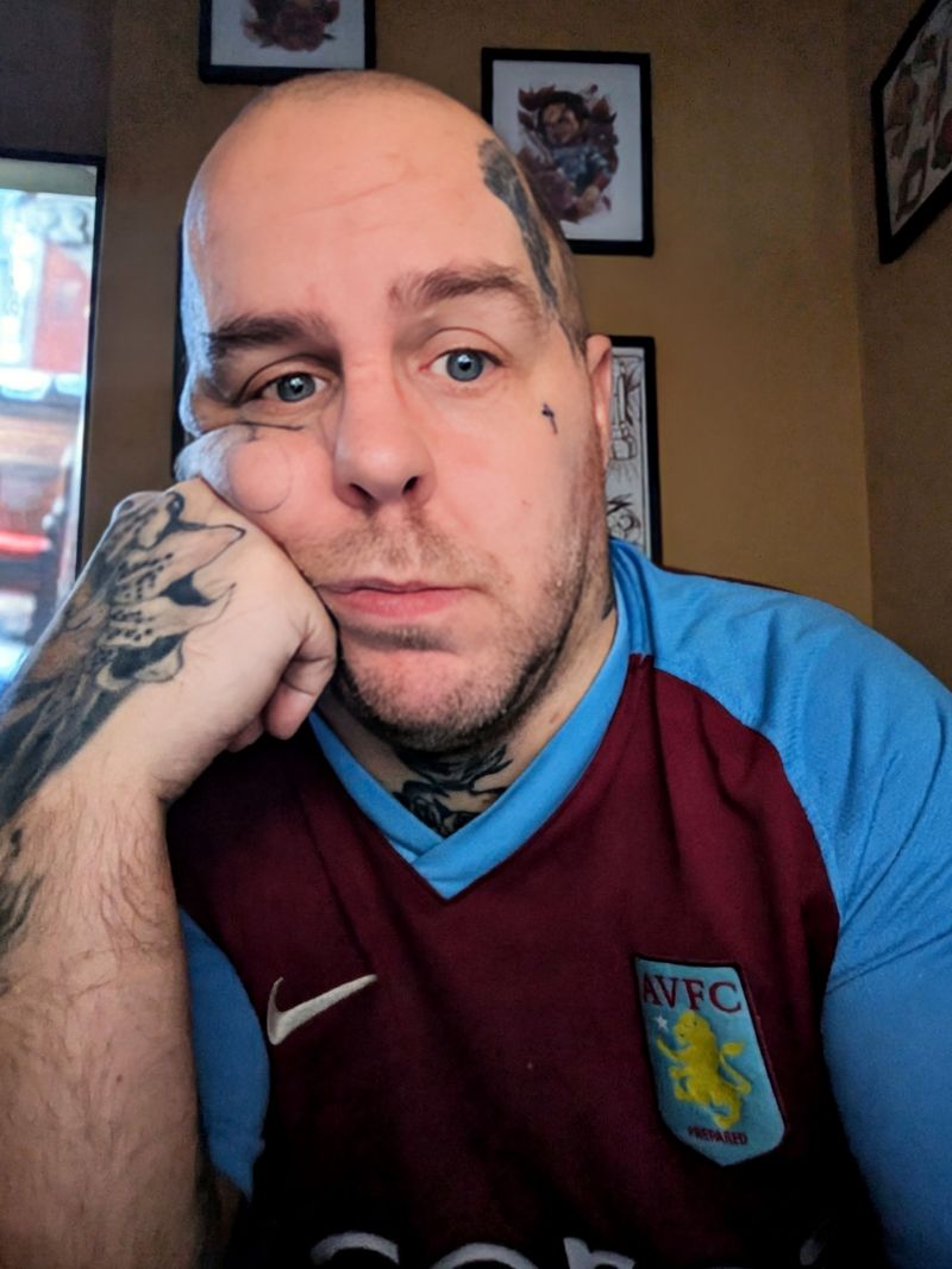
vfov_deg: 79.0
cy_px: 634
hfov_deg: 63.5
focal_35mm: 21
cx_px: 476
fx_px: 770
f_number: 2.2
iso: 1300
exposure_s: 1/16.7
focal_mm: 2.74
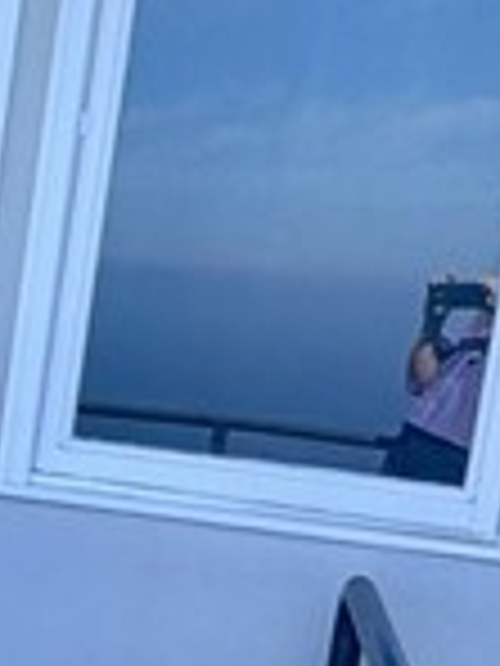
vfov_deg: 20.1
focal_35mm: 97
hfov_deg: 12.3
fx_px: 1868
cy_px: 500
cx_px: -671
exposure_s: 1/1020
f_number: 2.2
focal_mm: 2.22
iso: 50
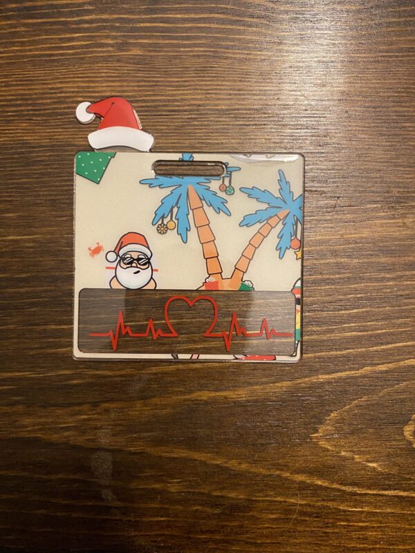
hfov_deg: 53.1
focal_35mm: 26
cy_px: 276
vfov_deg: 67.3
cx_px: 208
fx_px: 416
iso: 500
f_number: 1.8
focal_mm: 4.25
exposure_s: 1/45
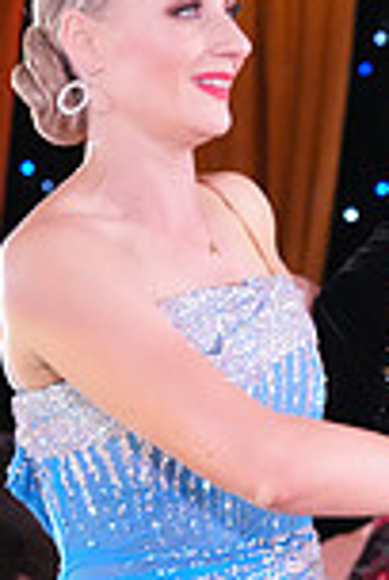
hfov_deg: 4.7
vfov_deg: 7.0
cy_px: 744
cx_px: 391
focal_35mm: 293
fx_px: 4727
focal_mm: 77
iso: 8000
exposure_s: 1/250
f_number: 6.3
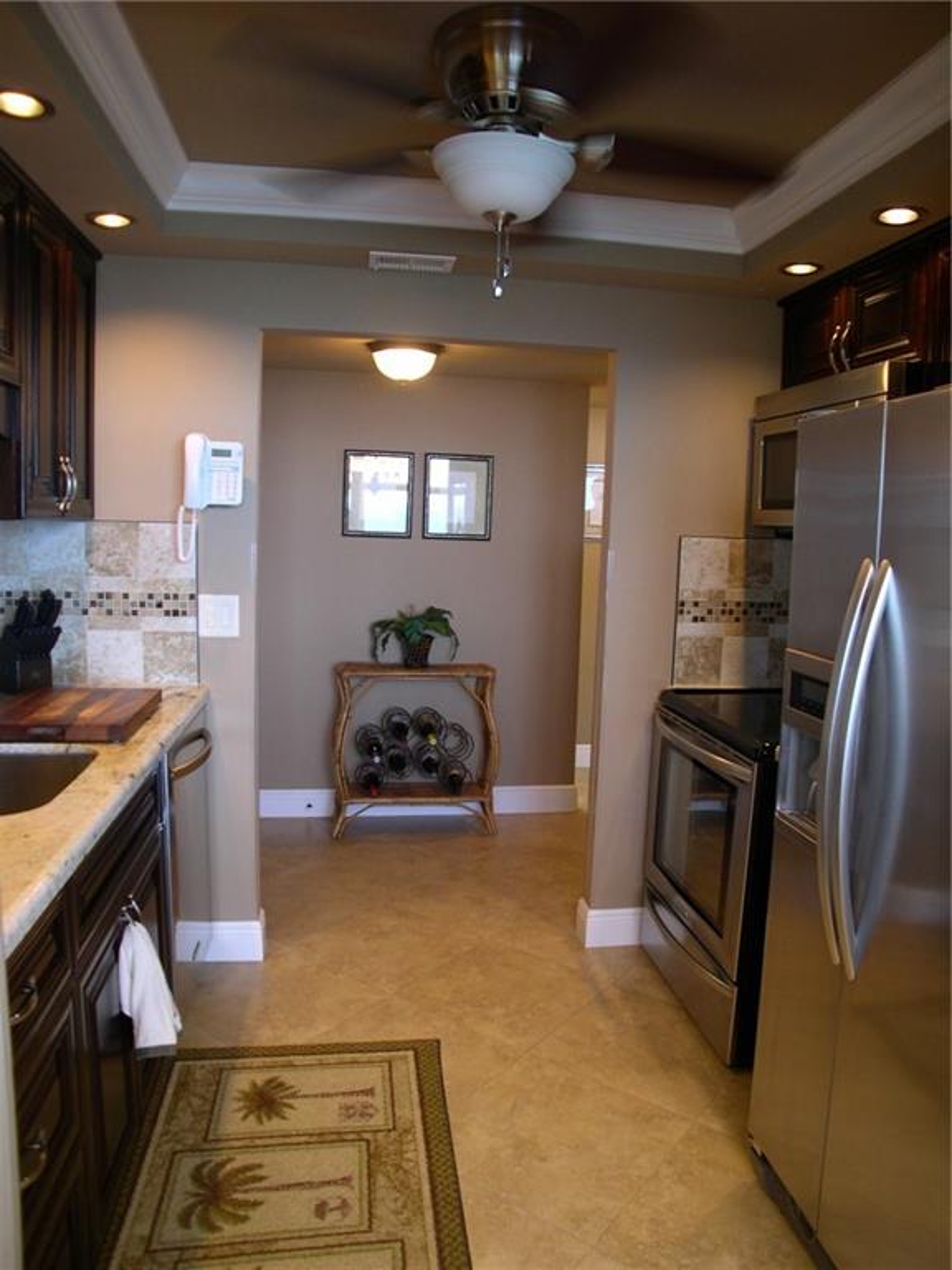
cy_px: 635
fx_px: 1393
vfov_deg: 49.0
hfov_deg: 37.7
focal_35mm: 38
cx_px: 476
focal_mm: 8
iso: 100
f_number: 2.8
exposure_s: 1/6.8
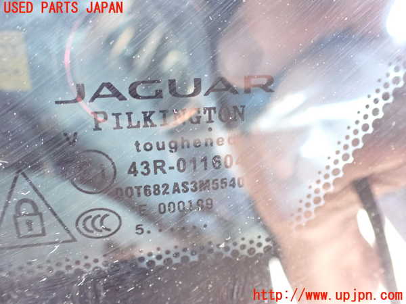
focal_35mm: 30
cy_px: 152
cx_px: 203
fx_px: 352
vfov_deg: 46.8
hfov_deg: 60.0
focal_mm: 5.4
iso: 1250
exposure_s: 1/30
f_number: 2.3
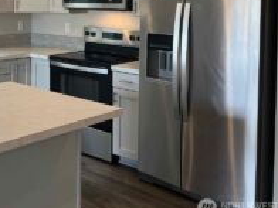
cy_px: 10
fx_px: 426
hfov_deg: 33.4
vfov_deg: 26.3
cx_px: 6
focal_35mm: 53
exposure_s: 1/120
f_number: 1.5
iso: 64
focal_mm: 5.7
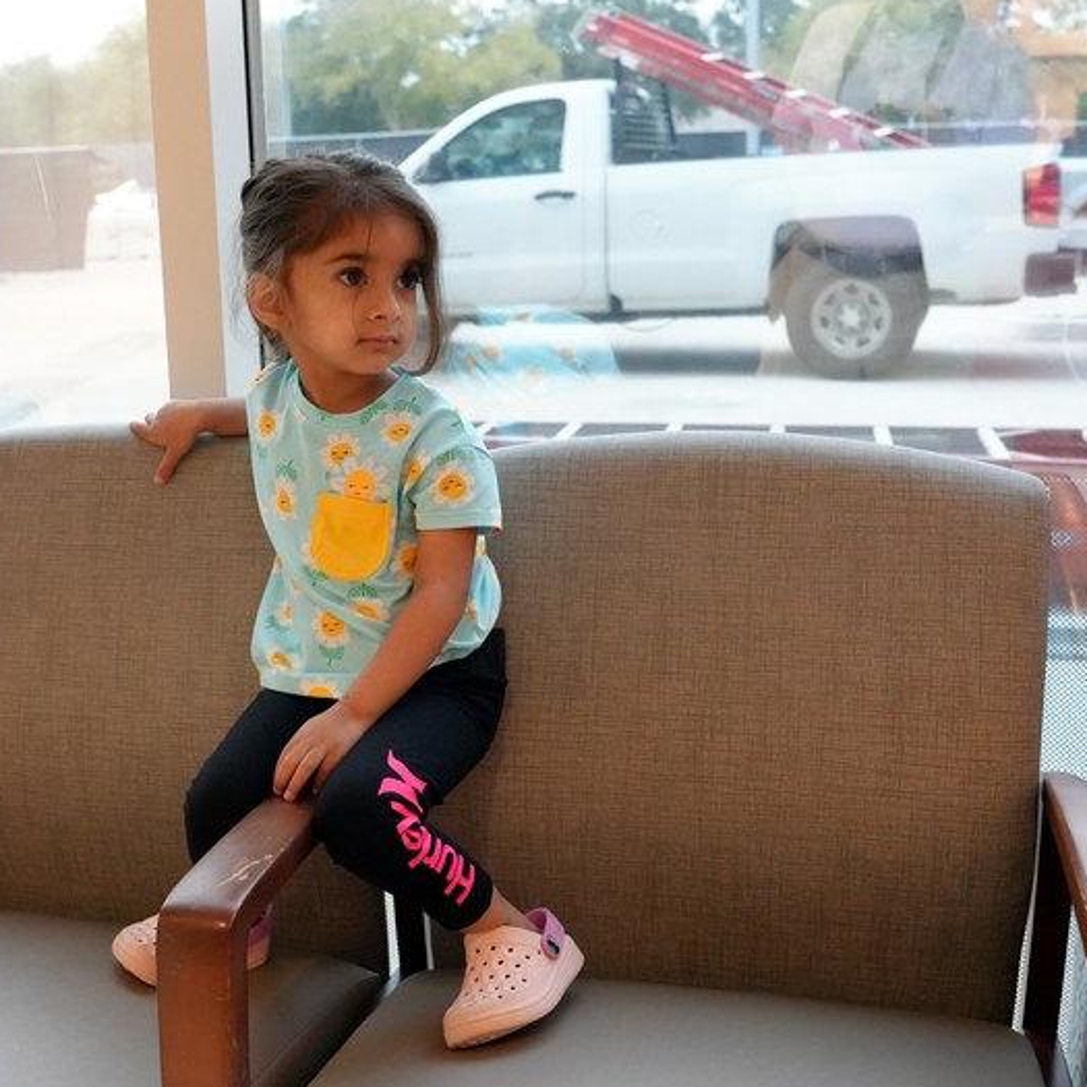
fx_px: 1586
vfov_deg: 37.8
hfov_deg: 37.5
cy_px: 544
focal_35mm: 45
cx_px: 377
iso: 4000
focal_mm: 23
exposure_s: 1/160
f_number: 4
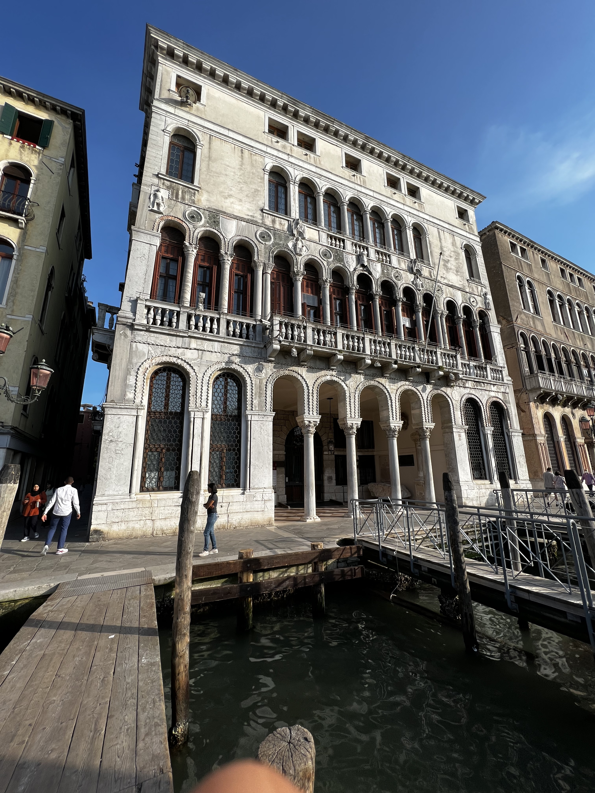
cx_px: 298
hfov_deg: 89.9
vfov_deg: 106.2
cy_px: 396
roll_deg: +0.7
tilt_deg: +13.8
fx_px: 298
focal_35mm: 13
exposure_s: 1/1193
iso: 32
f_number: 1.8
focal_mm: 1.57
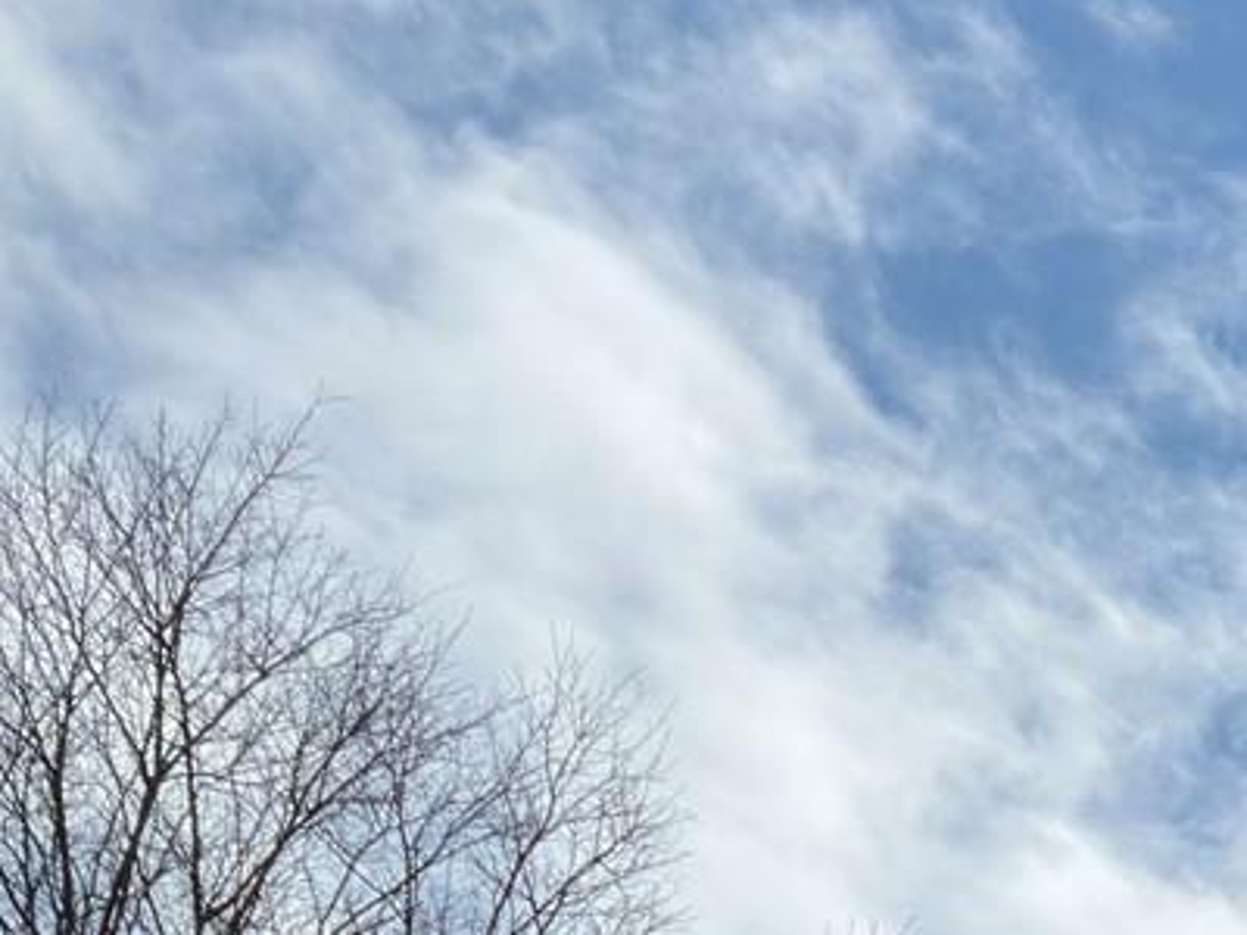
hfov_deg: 13.2
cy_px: 2141
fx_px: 4431
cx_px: 2694
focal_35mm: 123
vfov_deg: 10.6
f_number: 1.78
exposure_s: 1/8929
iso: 100
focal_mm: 6.76
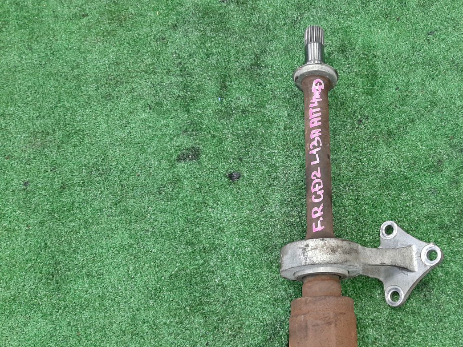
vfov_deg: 39.4
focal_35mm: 36
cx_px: 317
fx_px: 482
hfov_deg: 50.2
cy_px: 213
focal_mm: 3.93
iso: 185
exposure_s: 1/33
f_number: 1.7
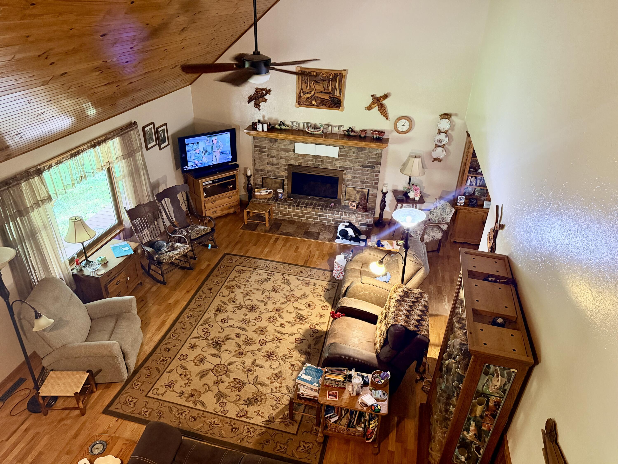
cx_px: 309
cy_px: 232
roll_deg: -1.8
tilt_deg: -28.8
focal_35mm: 24
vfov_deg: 56.8
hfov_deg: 71.6
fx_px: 428
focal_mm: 6.76
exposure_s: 1/40
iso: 800
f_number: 1.78
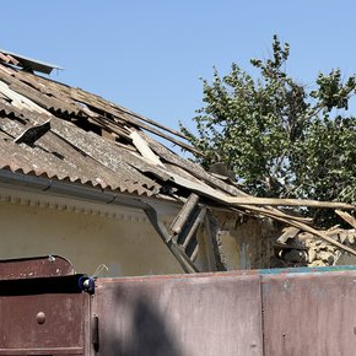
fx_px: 1094
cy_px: 173
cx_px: 163
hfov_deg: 18.5
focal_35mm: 94
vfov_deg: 18.5
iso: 25
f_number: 2.8
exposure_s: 1/523
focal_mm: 9
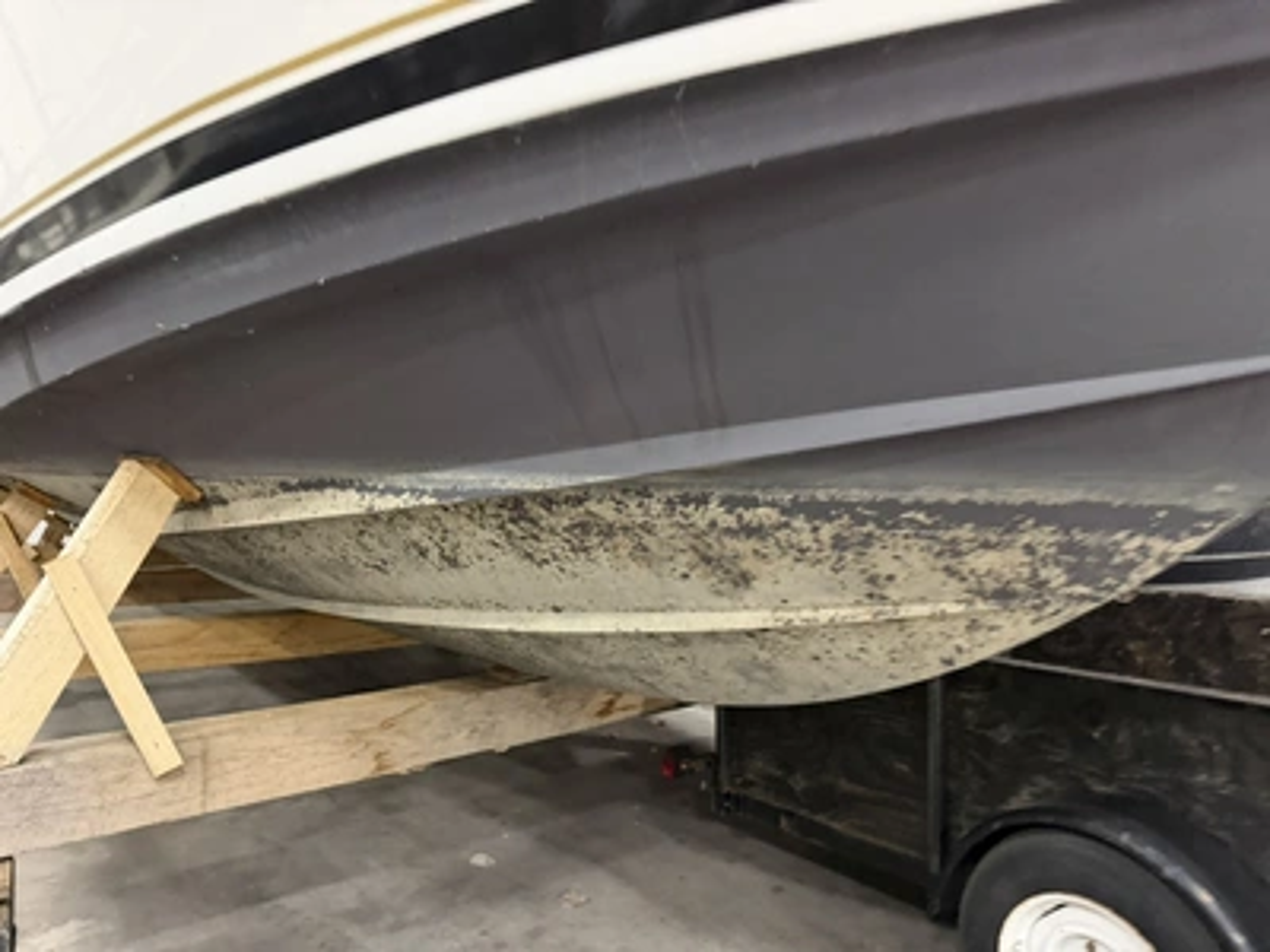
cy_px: 476
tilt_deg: -7.9
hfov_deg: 71.6
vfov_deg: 56.8
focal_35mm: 24
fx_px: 881
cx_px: 635
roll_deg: +2.8
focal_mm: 6.76
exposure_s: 1/30
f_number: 1.78
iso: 800
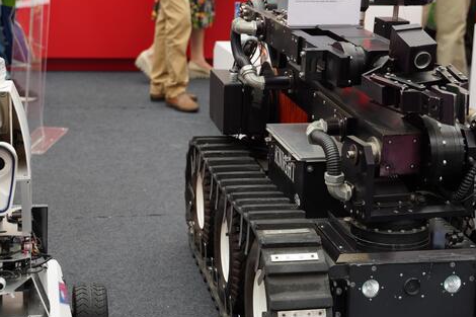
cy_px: 146
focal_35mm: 80
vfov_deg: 17.0
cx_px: 242
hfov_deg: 25.4
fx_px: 1057
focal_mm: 47
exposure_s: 1/100
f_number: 3.2
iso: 160
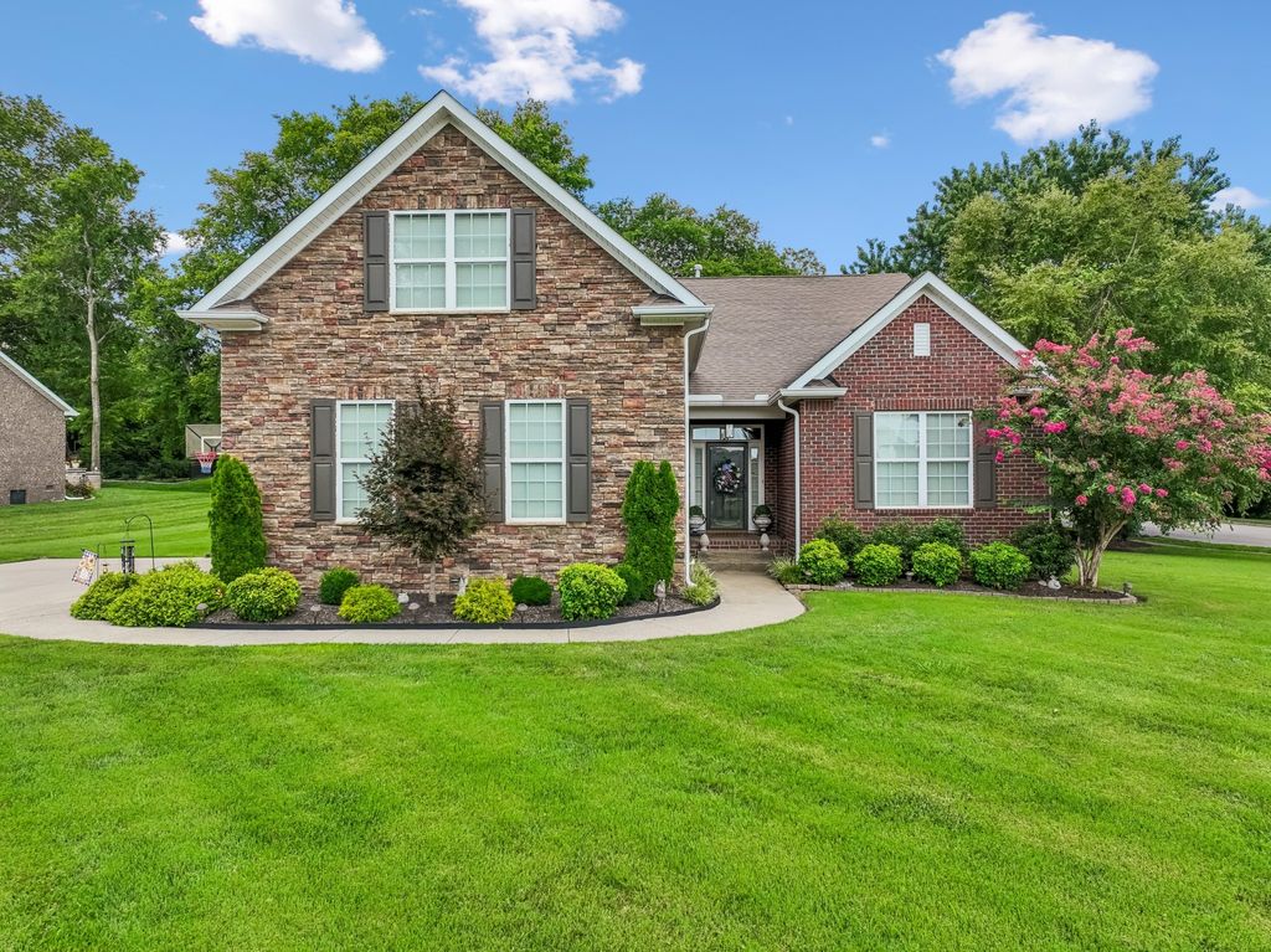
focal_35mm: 24
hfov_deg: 71.6
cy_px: 476
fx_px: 881
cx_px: 636
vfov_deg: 56.8
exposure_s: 1/1600
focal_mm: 12.3
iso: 200
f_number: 2.8
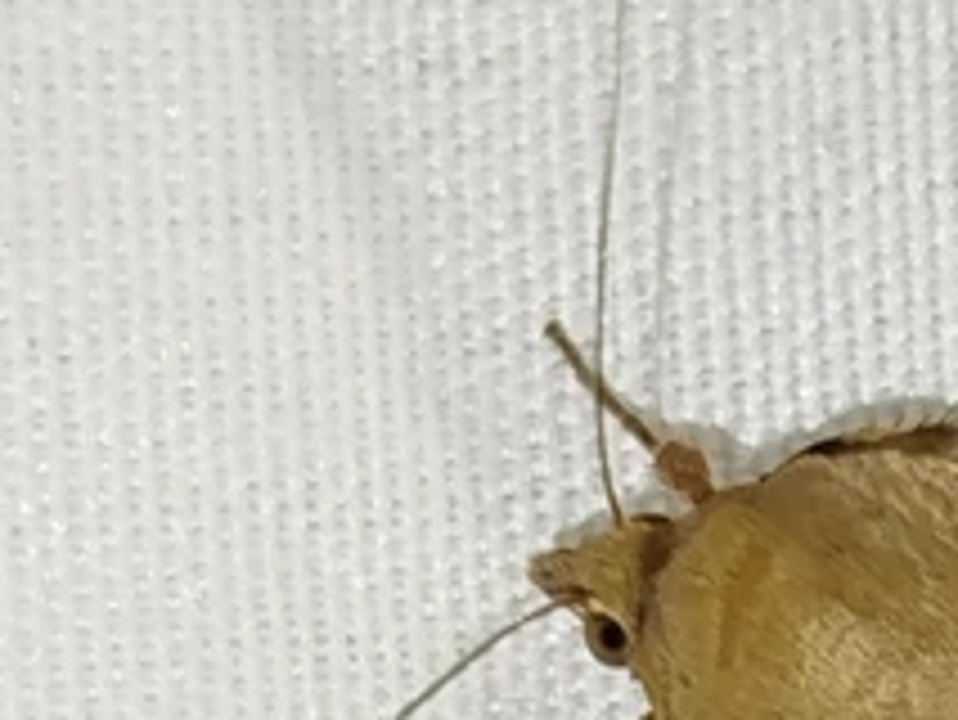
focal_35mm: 201
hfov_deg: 9.7
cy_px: 945
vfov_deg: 7.3
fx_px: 5566
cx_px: 1057
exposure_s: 1/50
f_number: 1.7
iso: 80
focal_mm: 5.31
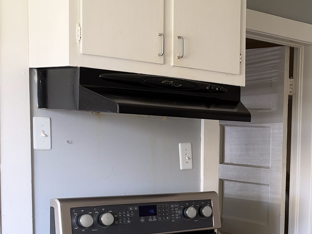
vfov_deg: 26.2
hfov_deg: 32.1
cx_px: 339
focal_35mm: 53
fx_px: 478
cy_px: 229
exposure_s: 1/122
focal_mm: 6.93
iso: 200
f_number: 1.8
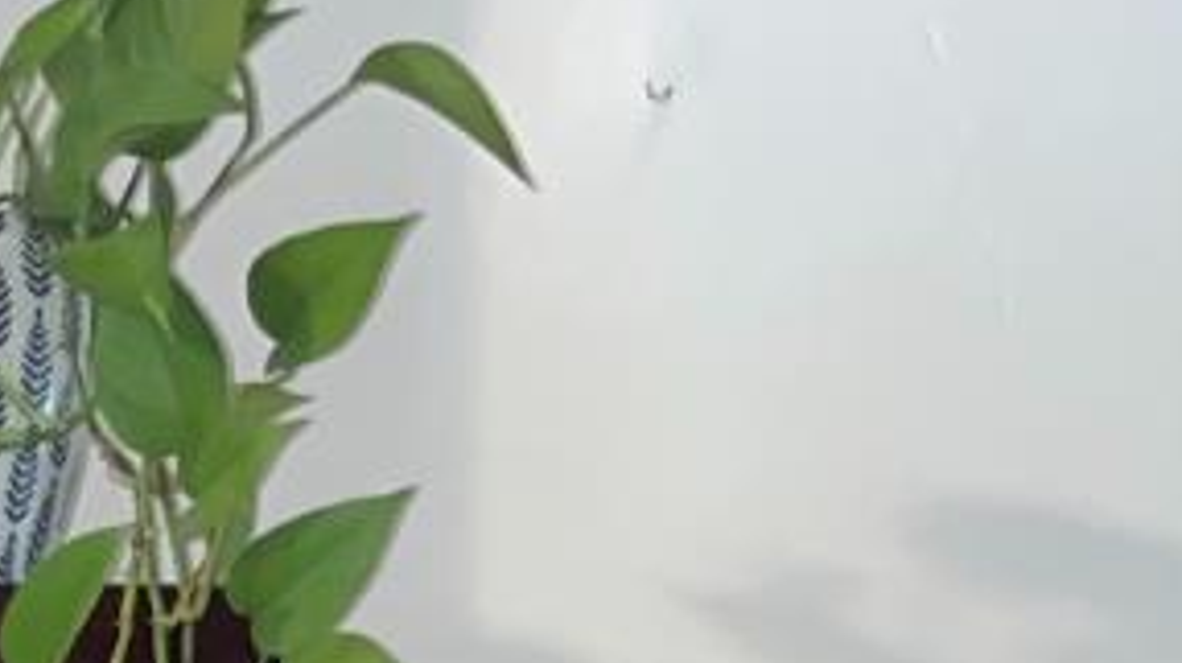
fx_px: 4636
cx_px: -1750
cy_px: 1888
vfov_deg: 7.4
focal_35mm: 148
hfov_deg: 11.6
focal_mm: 5.1
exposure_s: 1/7
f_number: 1.6
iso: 125
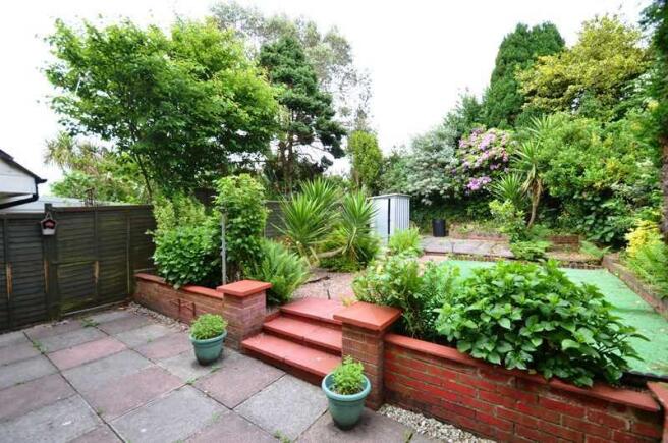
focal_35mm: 15
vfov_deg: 77.1
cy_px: 222
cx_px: 334
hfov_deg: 100.5
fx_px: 278
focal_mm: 10
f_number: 5.6
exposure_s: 1/125
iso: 320
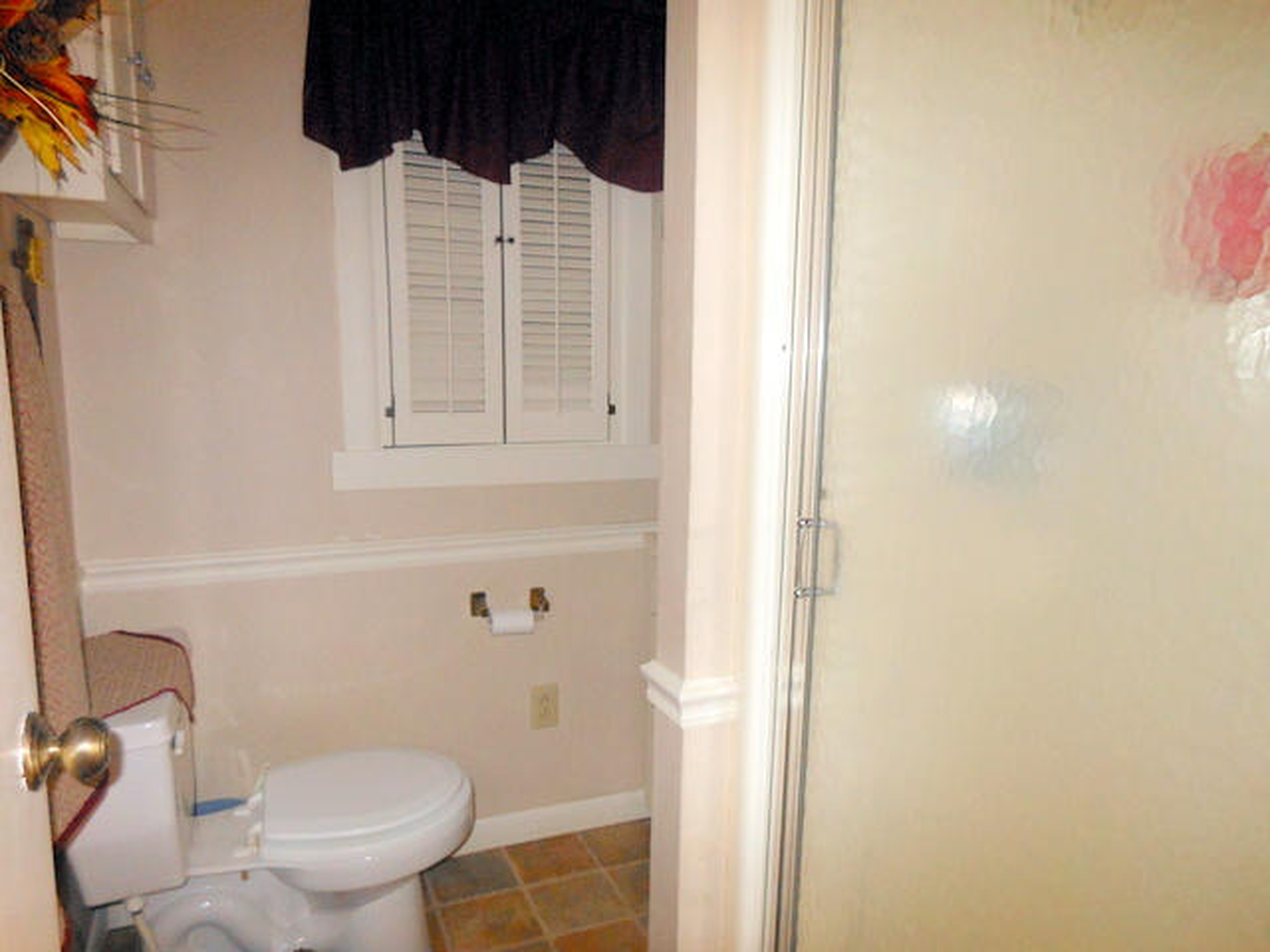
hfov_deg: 69.4
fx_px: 917
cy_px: 476
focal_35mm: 25
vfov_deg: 54.9
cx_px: 635
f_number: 3.2
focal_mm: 4.5
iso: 200
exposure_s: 1/25
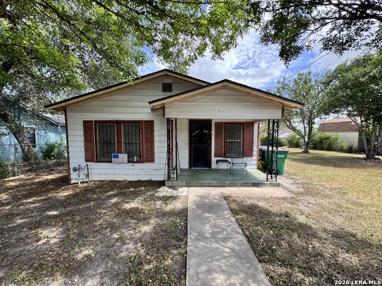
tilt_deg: -6.6
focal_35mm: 14
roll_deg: -0.4
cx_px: 191
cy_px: 143
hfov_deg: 102.1
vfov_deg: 85.7
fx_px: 154
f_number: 2.2
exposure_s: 1/284
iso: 40
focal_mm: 2.22
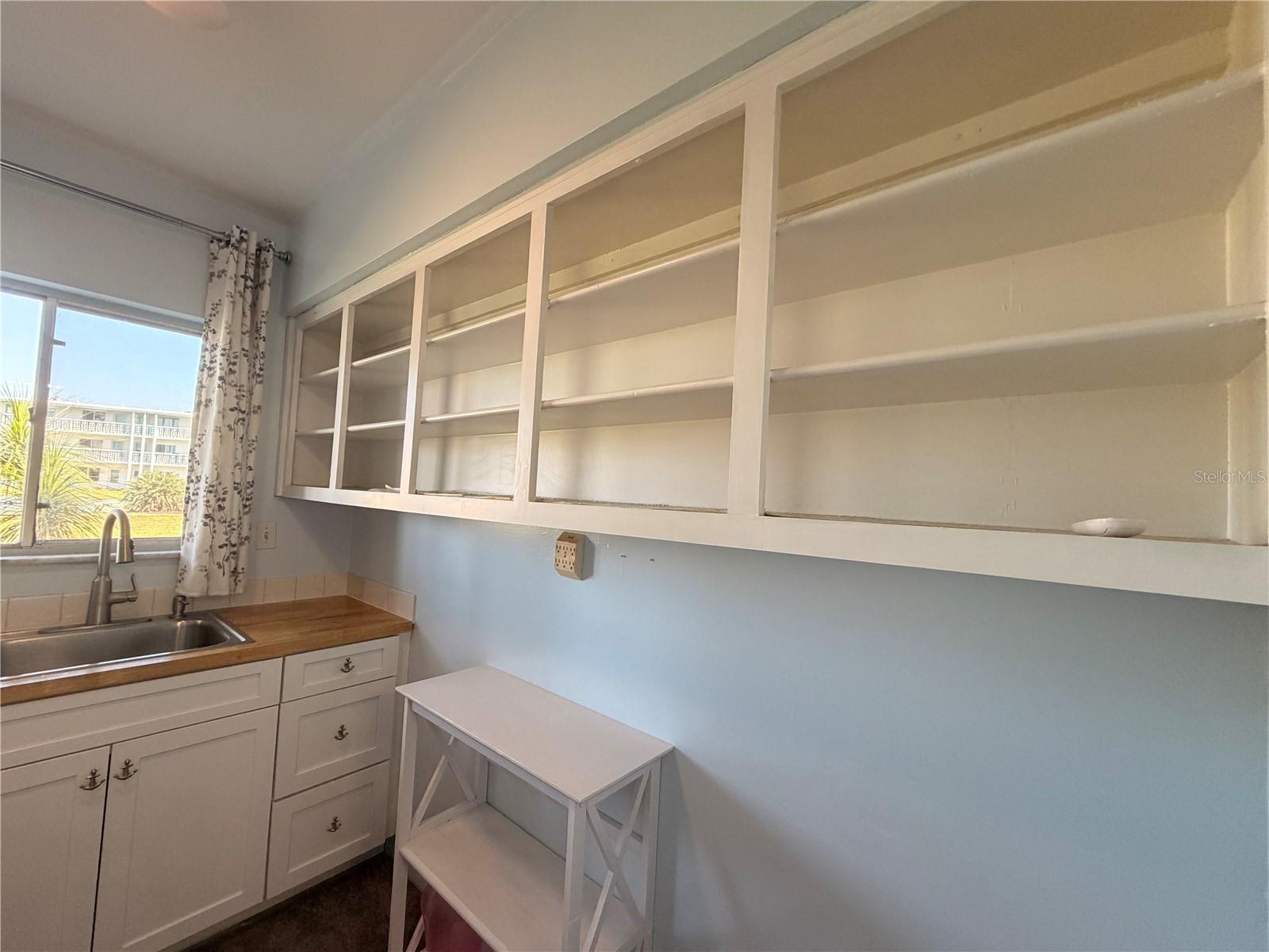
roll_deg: -2.5
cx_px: 634
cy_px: 476
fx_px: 513
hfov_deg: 102.1
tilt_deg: +2.1
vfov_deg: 85.7
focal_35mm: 14
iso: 250
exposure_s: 1/120
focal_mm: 2.22
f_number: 2.2
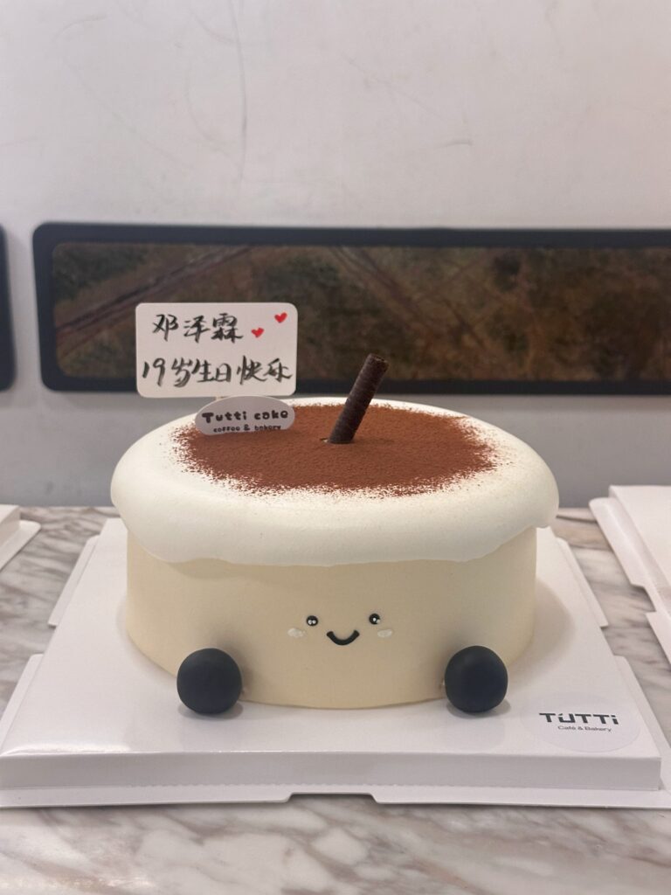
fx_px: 1241
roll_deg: +0.0
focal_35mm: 48
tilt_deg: -17.2
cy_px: 448
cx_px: 336
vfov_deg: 39.7
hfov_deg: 30.3
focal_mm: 6.86
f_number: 1.78
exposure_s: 1/50
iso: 200
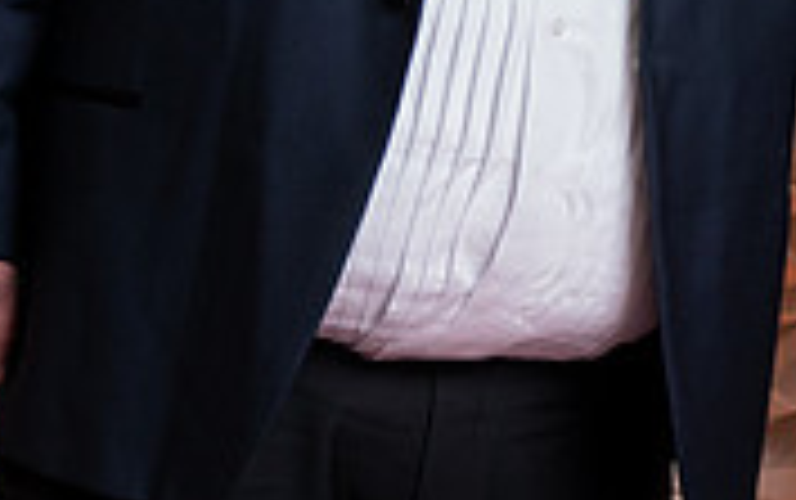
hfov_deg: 17.1
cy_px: -213
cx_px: 1121
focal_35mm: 112
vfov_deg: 11.3
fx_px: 2432
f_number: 4
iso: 2000
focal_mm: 30
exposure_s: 1/200
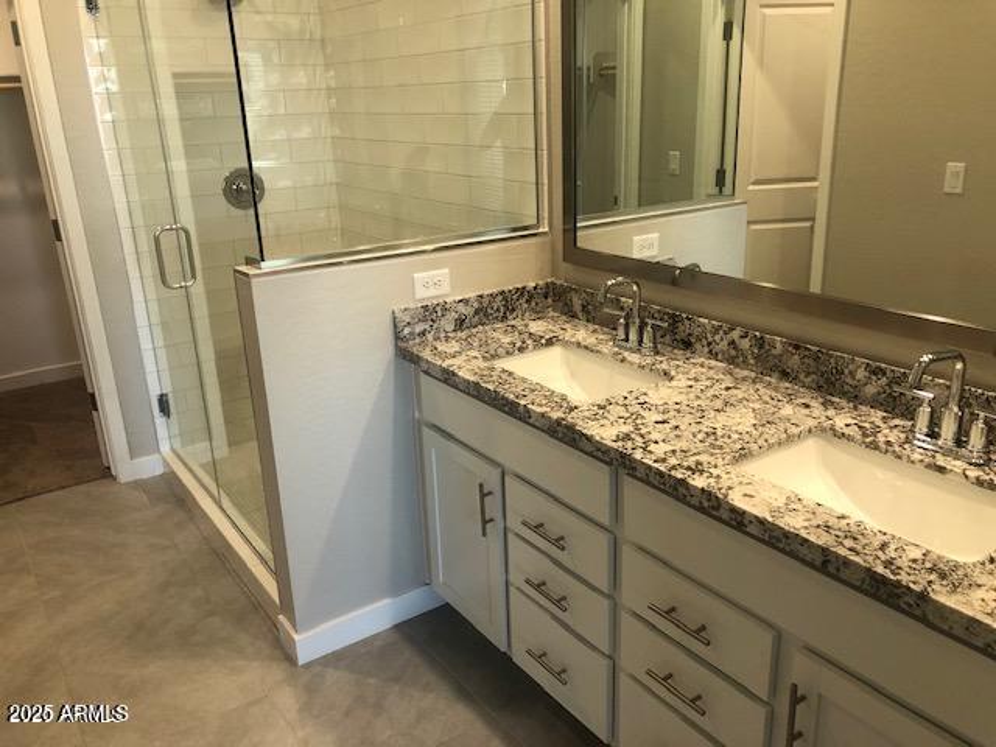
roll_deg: +1.7
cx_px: 498
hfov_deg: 63.4
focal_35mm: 28
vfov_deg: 49.7
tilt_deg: -18.9
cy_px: 374
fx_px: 806
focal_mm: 4
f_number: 1.8
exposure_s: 1/30
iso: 32
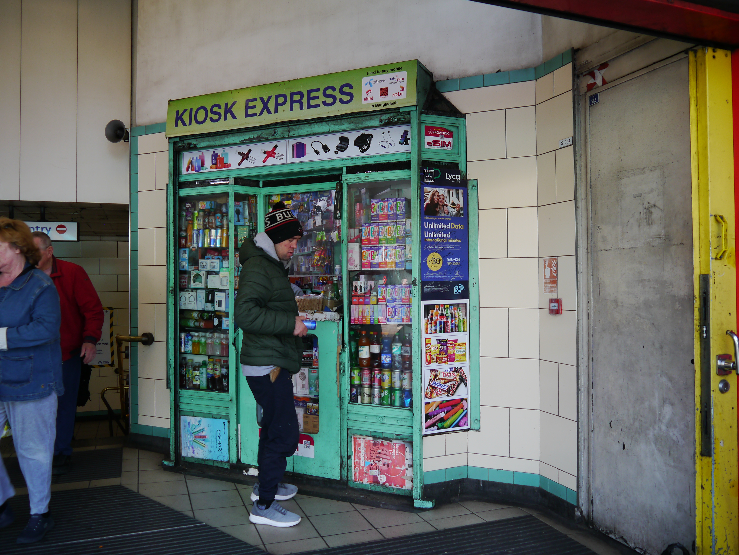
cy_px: 278
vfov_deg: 49.8
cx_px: 370
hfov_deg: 63.4
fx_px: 598
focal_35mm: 28
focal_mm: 14
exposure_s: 1/125
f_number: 4
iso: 160
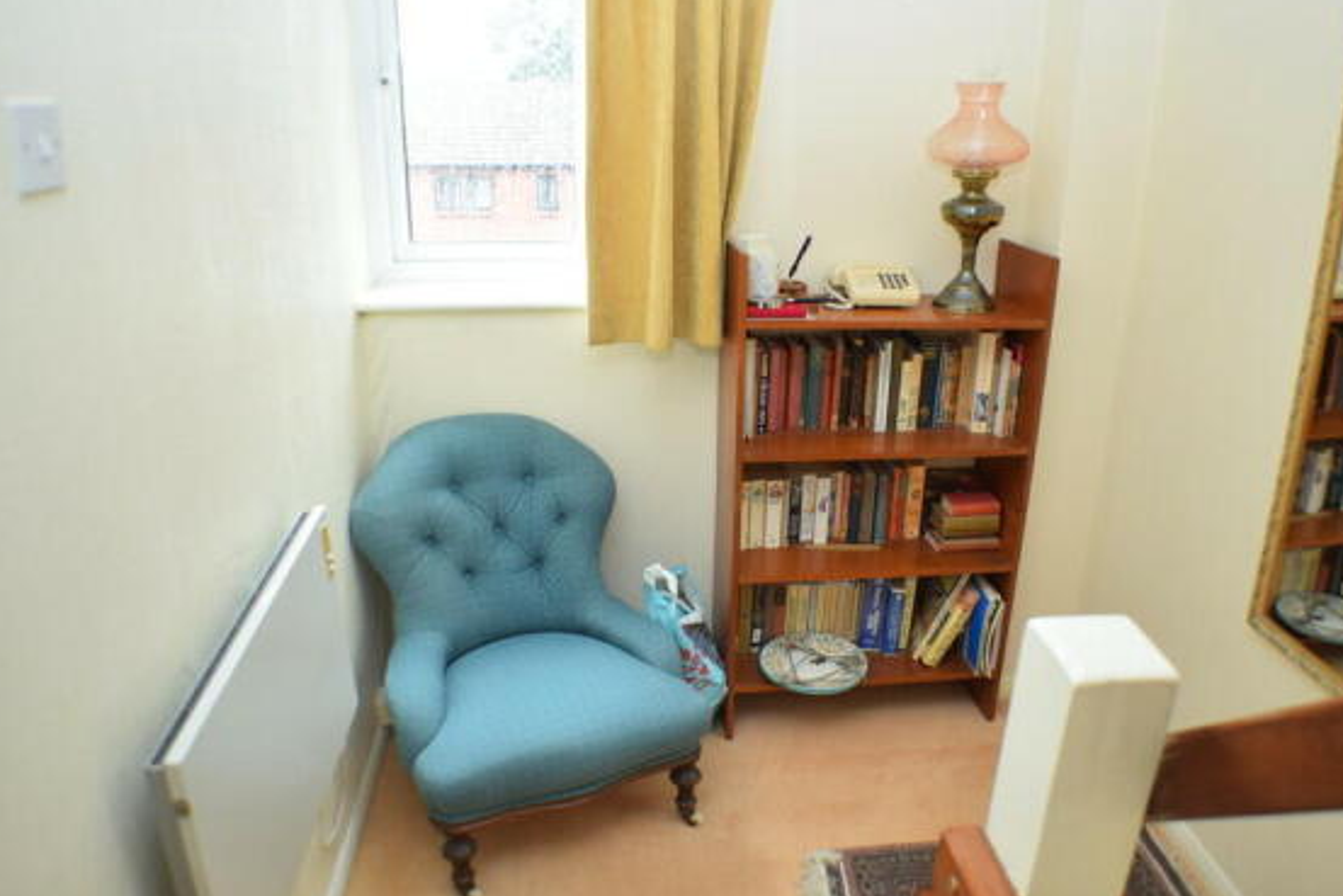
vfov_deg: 41.1
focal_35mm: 32
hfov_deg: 58.7
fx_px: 1194
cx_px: 718
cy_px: 441
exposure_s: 1/60
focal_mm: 18
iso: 500
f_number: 4
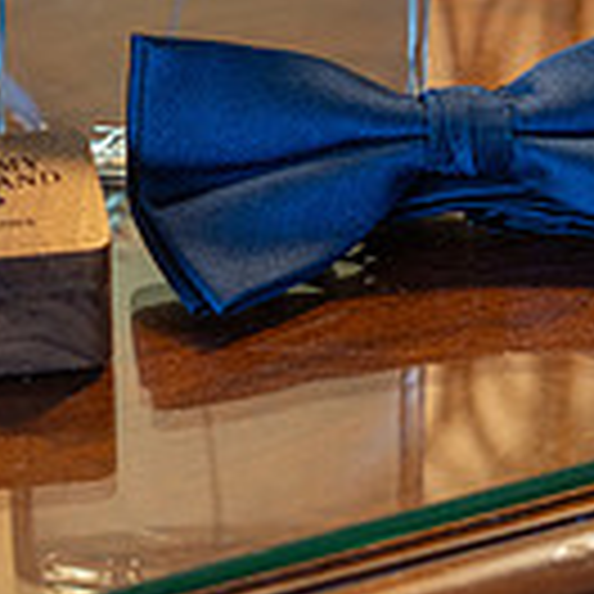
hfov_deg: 9.3
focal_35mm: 187
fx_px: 3630
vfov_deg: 9.2
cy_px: -142
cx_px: 117
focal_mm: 50
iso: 500
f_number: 2.8
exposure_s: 1/80
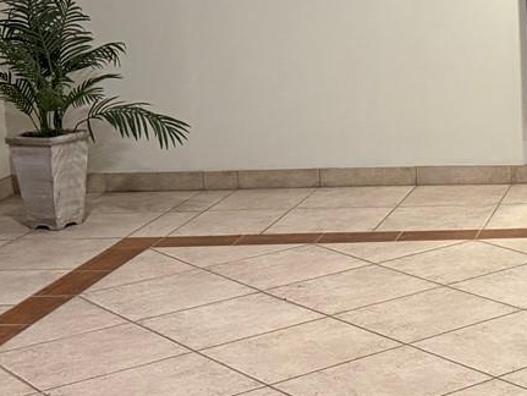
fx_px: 1356
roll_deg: +1.8
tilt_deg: -8.9
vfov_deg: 16.5
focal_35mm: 89
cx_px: 698
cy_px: 89
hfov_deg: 20.0
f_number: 1.78
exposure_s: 1/60
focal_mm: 6.76
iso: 640
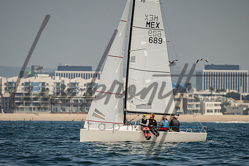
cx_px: 126
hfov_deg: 3.2
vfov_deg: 2.1
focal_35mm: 652
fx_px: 4508
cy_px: 120
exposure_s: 1/4000
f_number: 5.6
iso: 360
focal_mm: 400
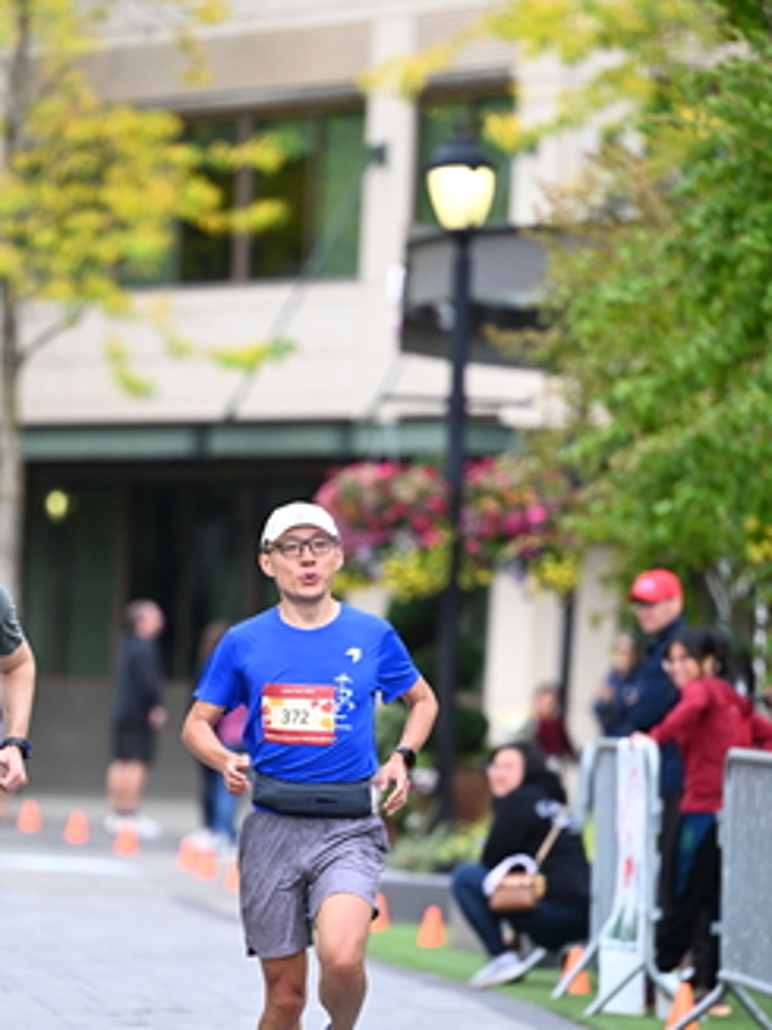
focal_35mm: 283
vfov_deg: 7.0
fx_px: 8421
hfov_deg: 5.2
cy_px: 639
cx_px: 251
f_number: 2.8
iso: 1000
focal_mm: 175
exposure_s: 1/1600
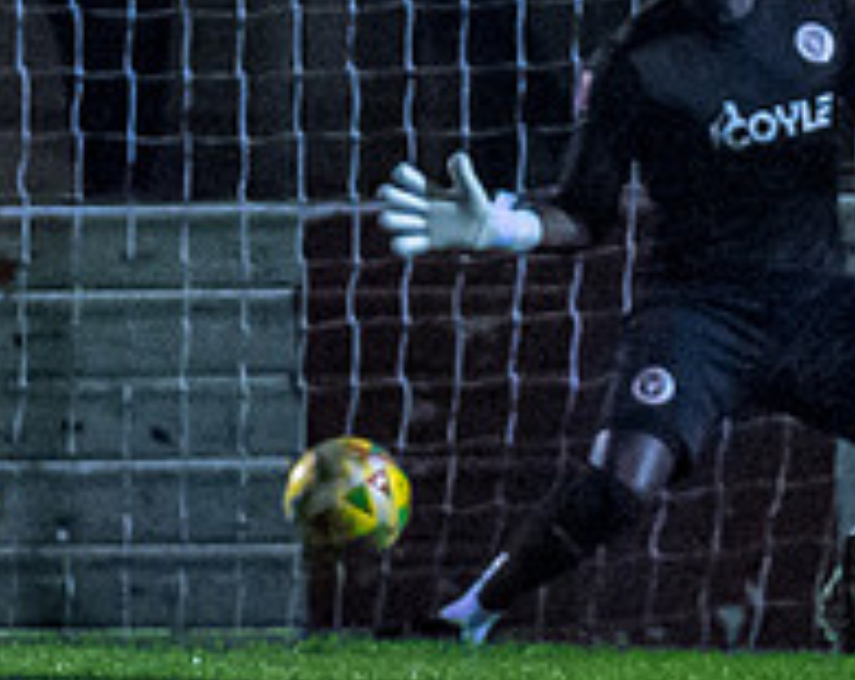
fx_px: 41270
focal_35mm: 1635
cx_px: 273
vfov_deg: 0.9
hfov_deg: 1.2
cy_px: 451
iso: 8000
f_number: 4
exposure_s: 1/1000
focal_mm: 220
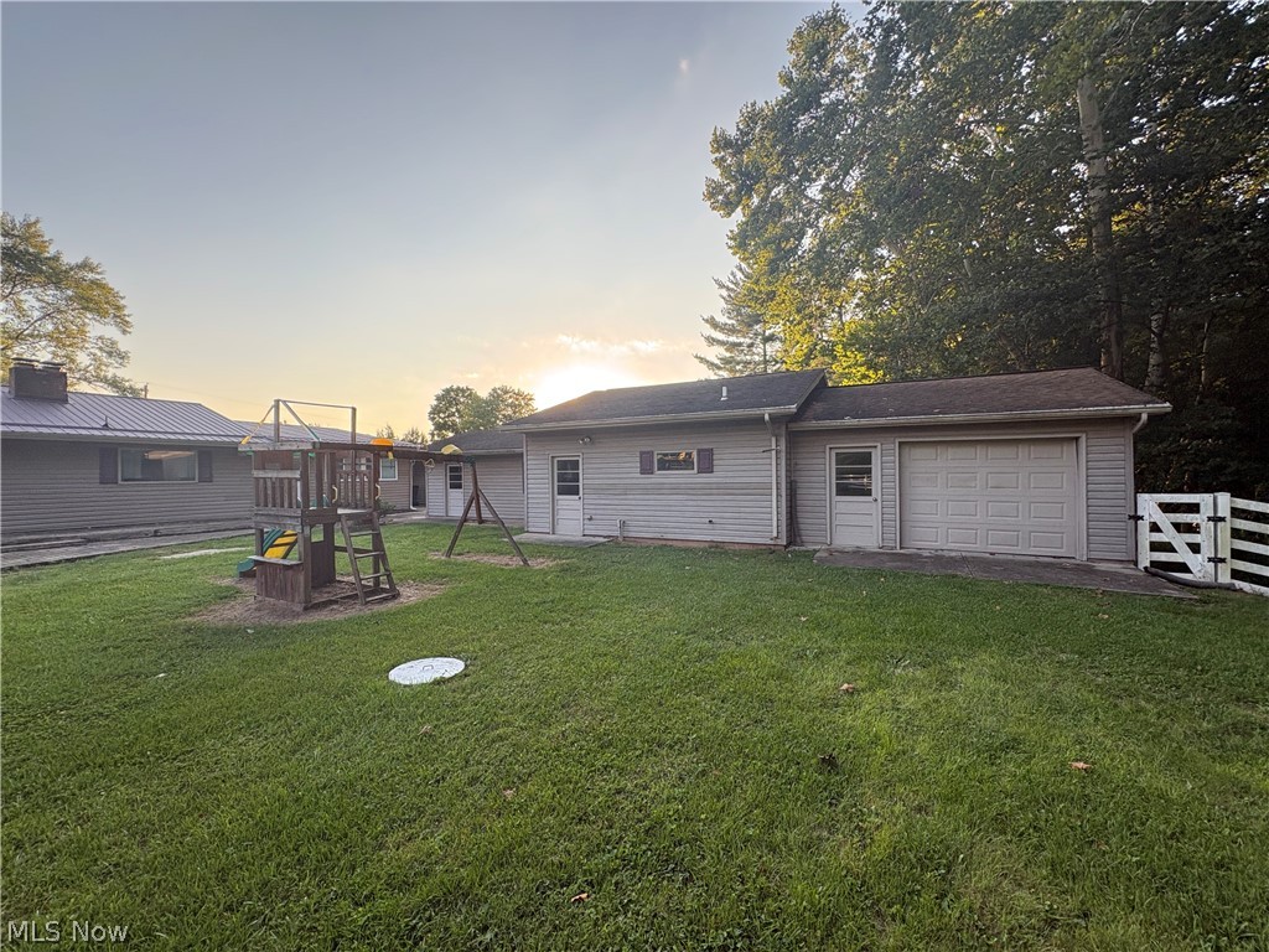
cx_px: 634
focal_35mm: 14
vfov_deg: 85.7
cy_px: 476
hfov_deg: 102.1
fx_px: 513
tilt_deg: +0.4
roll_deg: +0.5
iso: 40
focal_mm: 2.22
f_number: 2.2
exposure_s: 1/255
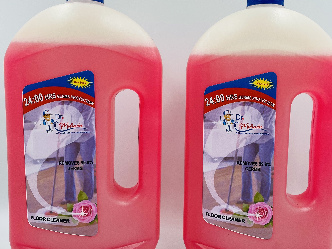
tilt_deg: -5.7
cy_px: 118
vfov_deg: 38.7
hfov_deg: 50.1
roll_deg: -0.7
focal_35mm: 37
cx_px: 178
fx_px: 355
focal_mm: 4.2
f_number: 1.6
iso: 32
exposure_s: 1/394
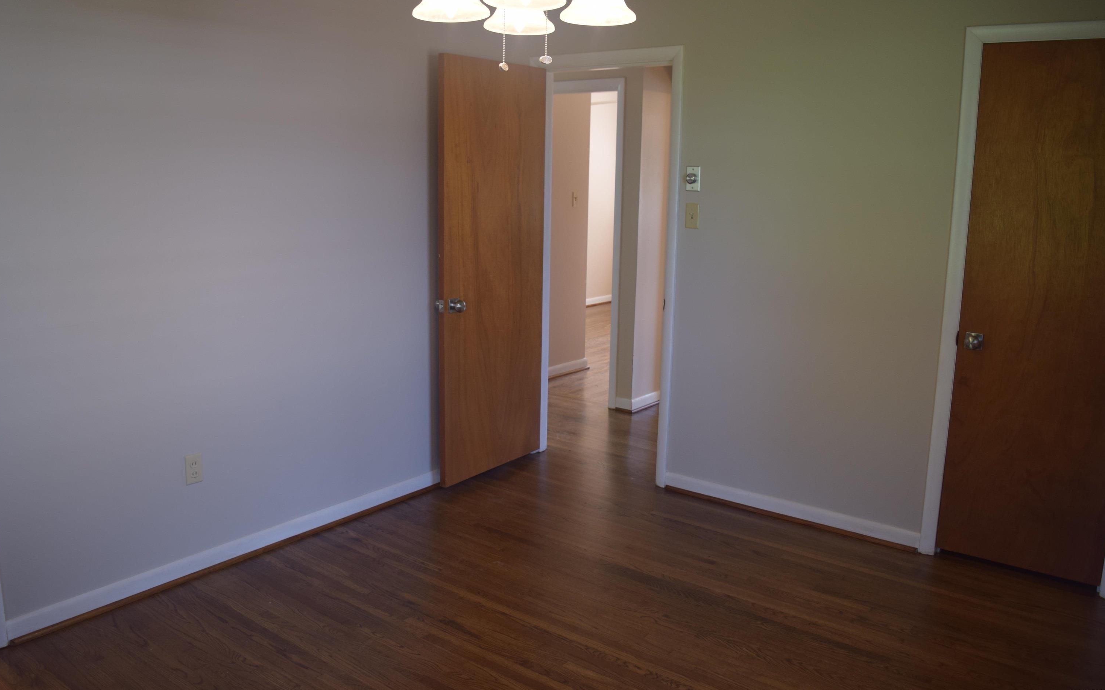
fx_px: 843
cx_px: 546
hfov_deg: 66.5
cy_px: 324
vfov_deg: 44.5
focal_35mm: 28
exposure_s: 1/60
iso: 400
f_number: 3.5
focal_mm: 18
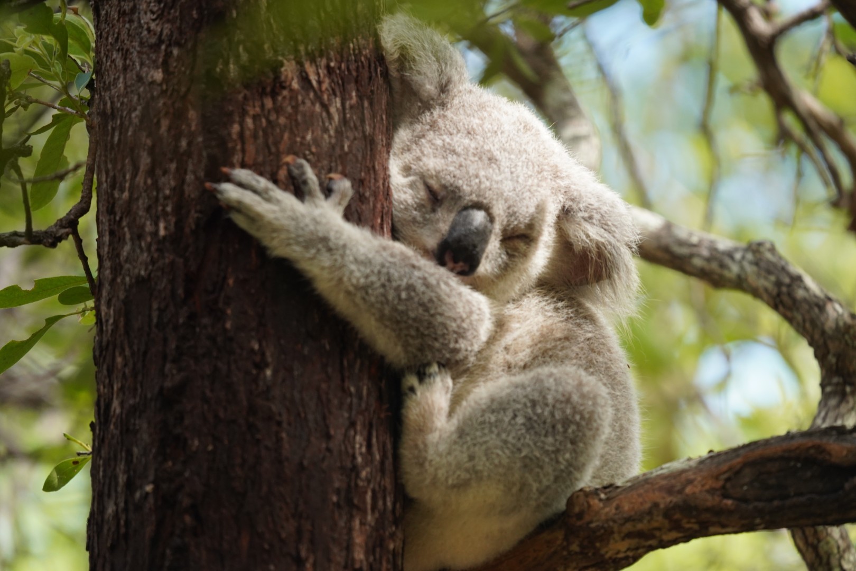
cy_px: 286
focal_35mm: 400
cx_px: 428
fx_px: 9510
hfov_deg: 5.2
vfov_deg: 3.4
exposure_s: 1/500
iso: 1600
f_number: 6.3
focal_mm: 400
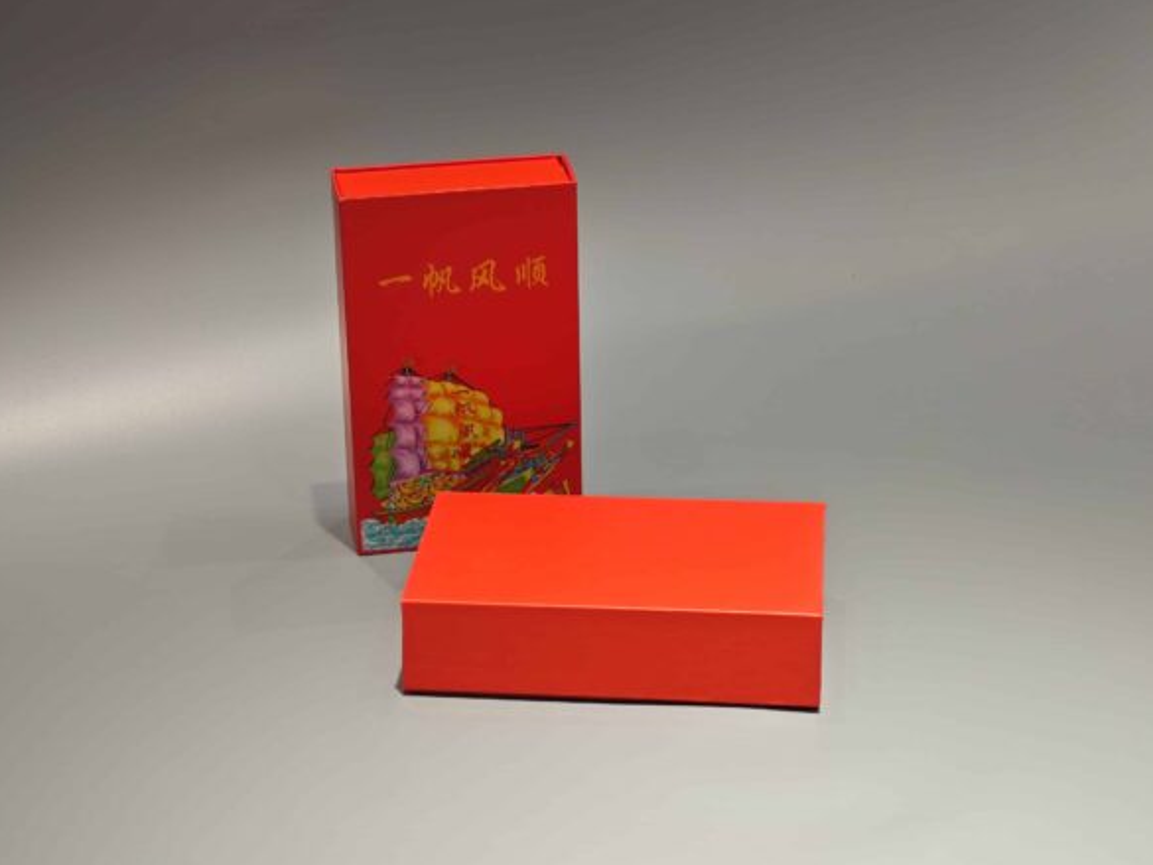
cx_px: 577
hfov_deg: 23.8
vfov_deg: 18.0
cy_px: 432
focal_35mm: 82
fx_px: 2732
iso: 160
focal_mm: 10.1
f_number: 2
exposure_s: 1/100
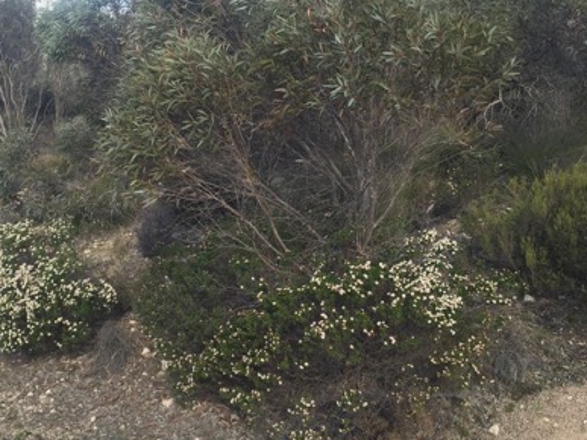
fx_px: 661
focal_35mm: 39
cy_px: 197
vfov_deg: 36.8
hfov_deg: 47.7
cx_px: 241
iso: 32
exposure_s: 1/412
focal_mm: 4.15
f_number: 2.2
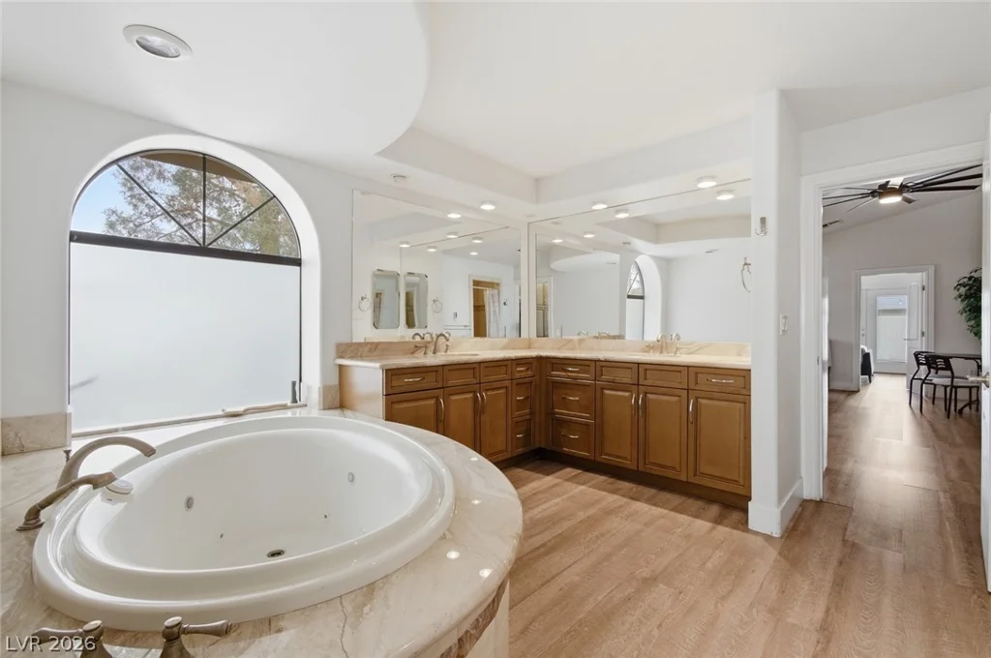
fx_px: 412
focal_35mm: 15
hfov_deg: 100.5
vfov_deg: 77.2
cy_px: 329
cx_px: 496
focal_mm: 10
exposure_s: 1/1000
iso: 250
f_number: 9
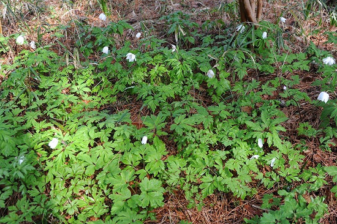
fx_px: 412
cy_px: 121
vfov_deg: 30.5
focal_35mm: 44
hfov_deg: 44.5
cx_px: 166
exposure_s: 1/200
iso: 500
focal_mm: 38
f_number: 7.1
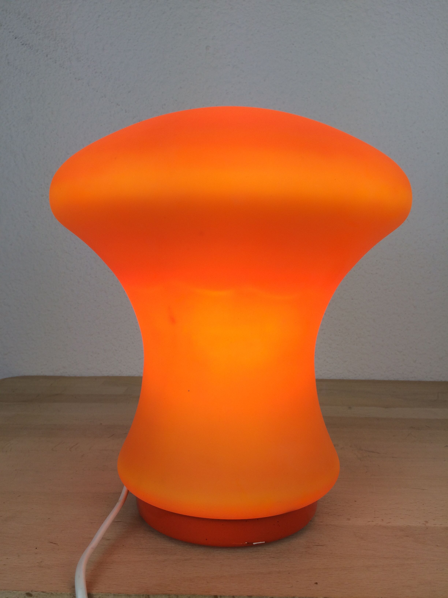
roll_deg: +1.3
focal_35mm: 29
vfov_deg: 61.7
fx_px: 500
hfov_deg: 48.2
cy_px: 299
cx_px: 224
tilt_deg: -3.7
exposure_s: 1/126
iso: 32
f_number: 2.2
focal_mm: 4.15
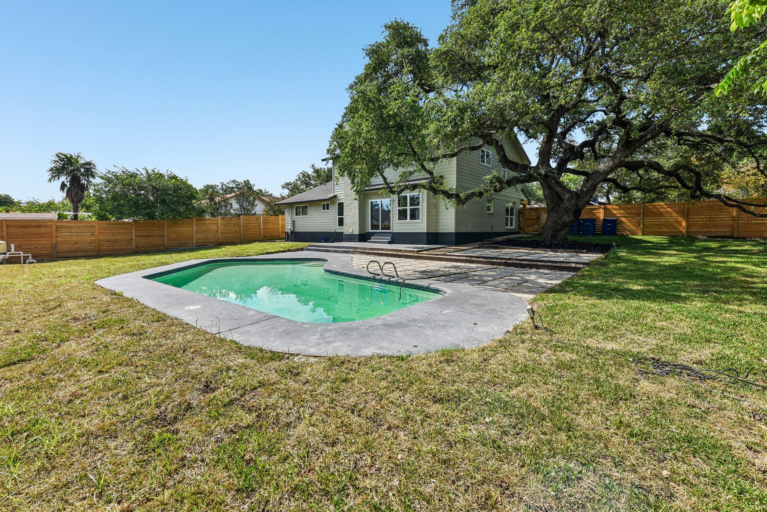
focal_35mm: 15
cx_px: 368
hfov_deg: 100.3
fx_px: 320
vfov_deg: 77.2
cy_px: 239
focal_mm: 14
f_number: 8
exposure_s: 1/400
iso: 100
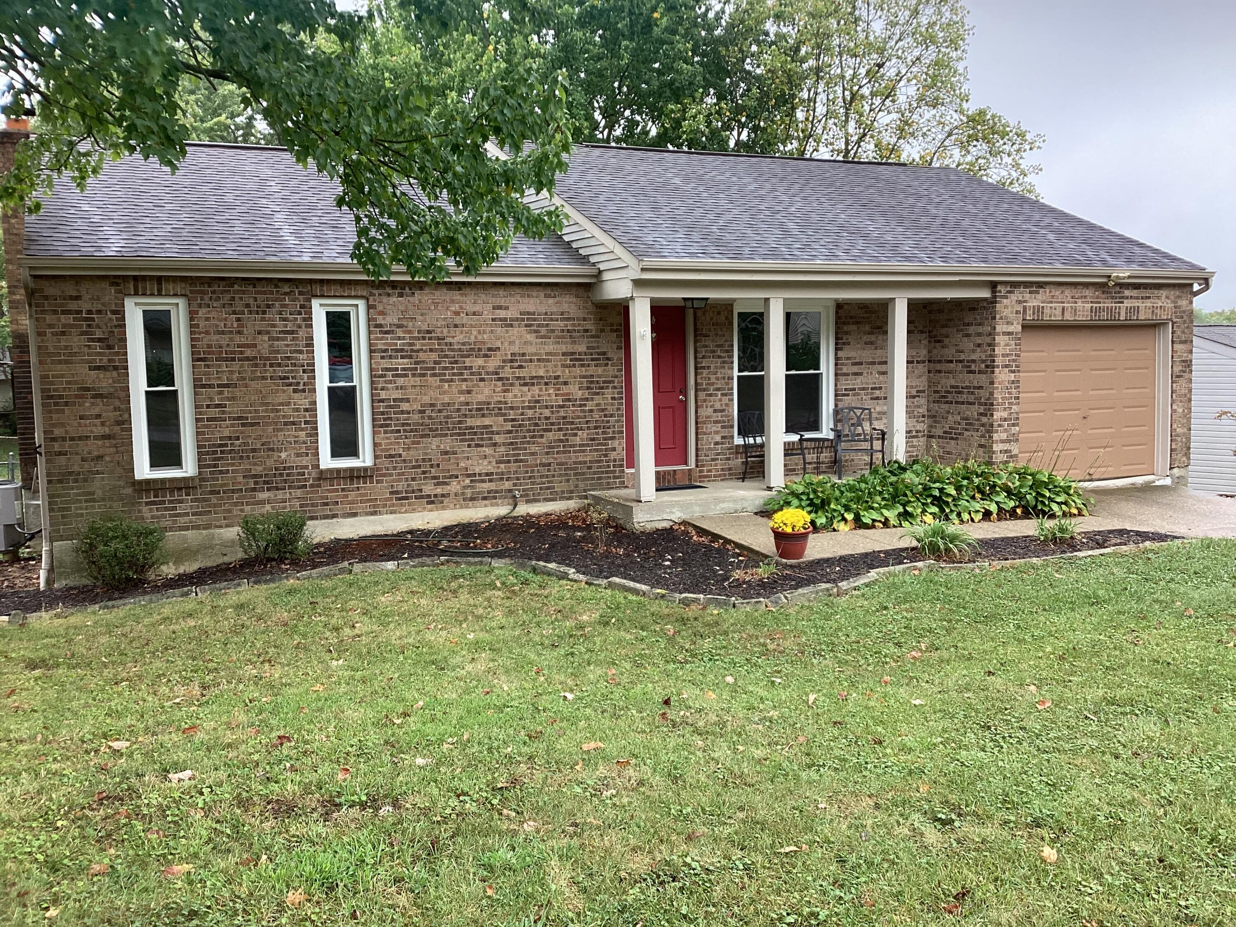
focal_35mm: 31
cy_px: 464
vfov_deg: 45.4
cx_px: 618
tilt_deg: -6.3
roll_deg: +0.0
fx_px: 1107
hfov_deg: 58.4
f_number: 2.4
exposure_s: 1/120
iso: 50
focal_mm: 3.3
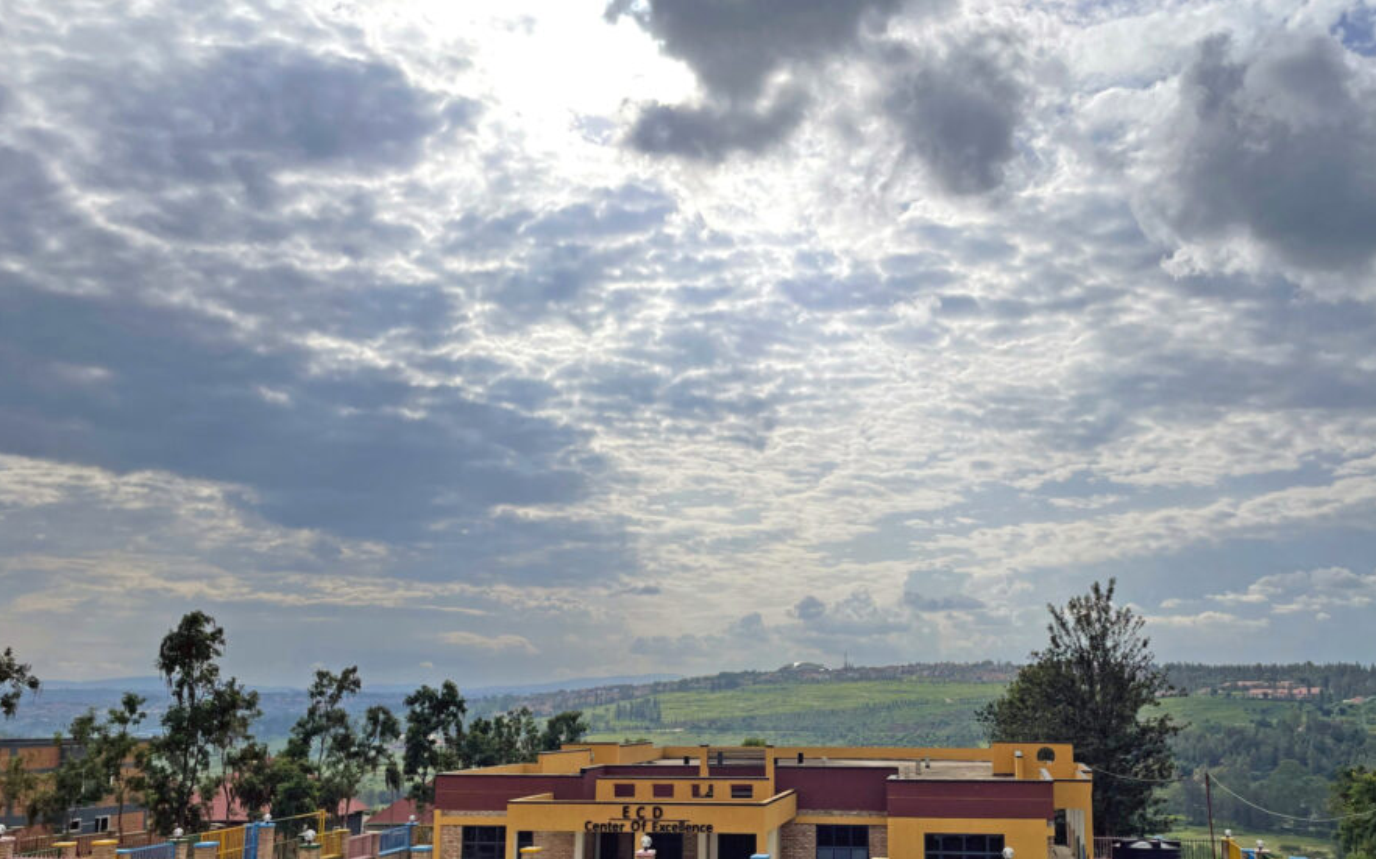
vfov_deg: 39.0
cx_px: 782
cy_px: 574
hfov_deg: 59.4
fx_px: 1200
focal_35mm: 32
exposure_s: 1/3040
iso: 32
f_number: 1.6
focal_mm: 4.2
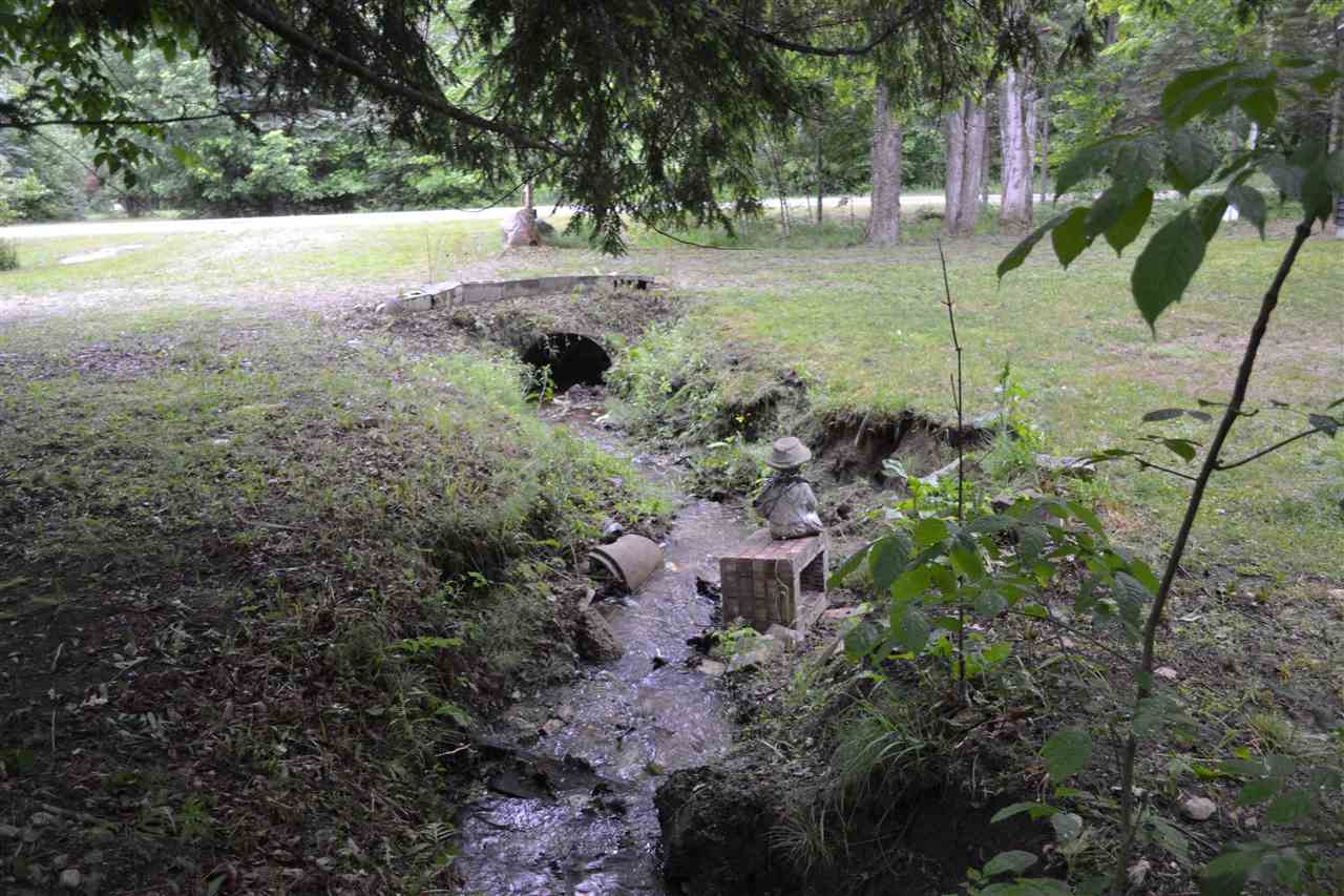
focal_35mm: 30
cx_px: 672
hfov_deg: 61.9
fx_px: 1120
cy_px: 448
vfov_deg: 43.6
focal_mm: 20
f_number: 3.8
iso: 400
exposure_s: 1/20
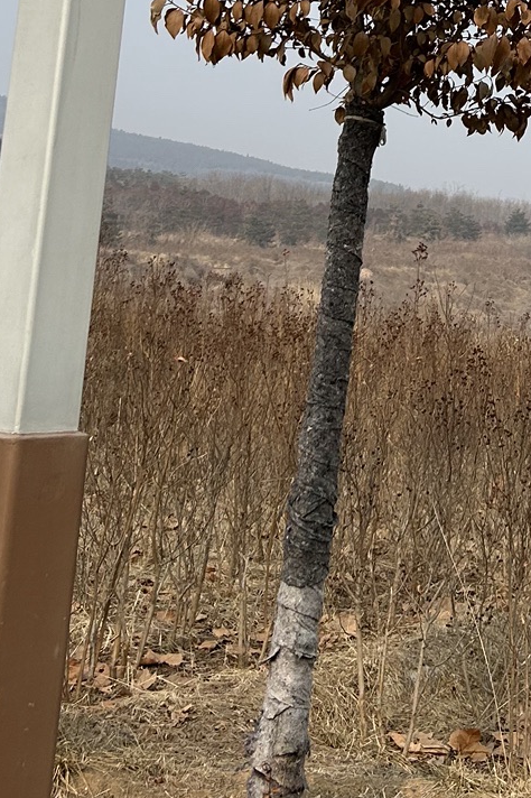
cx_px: 565
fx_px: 1683
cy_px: -71
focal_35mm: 76
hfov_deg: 17.4
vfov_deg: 24.9
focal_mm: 5.7
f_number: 1.5
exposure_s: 1/4274
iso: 50
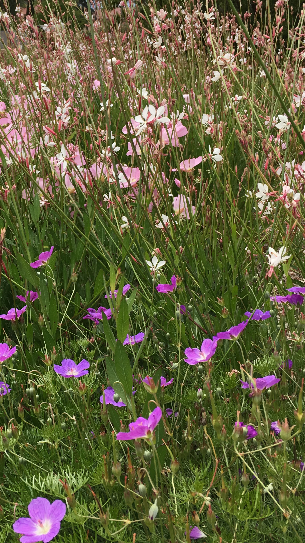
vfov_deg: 44.5
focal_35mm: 46
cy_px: 237
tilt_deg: -16.6
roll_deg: -0.8
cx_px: 35
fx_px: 661
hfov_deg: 25.2
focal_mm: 4.15
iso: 25
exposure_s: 1/1425
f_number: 2.2
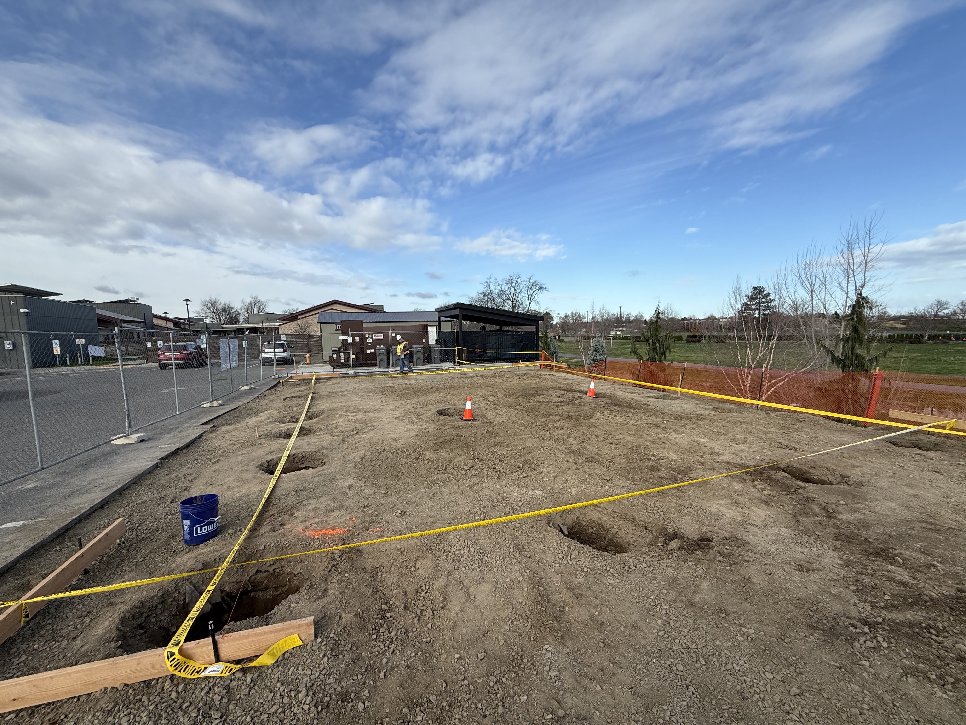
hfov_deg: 102.1
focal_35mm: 14
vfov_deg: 85.7
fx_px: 391
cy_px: 362
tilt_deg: -5.4
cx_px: 483
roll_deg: +0.5
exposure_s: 1/1572
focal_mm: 2.22
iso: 50
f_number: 2.2
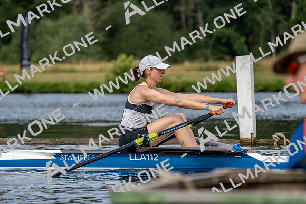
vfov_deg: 5.3
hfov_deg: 7.9
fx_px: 2219
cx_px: 153
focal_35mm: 261
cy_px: 102
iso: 400
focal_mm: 261
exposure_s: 1/1600
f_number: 5.6
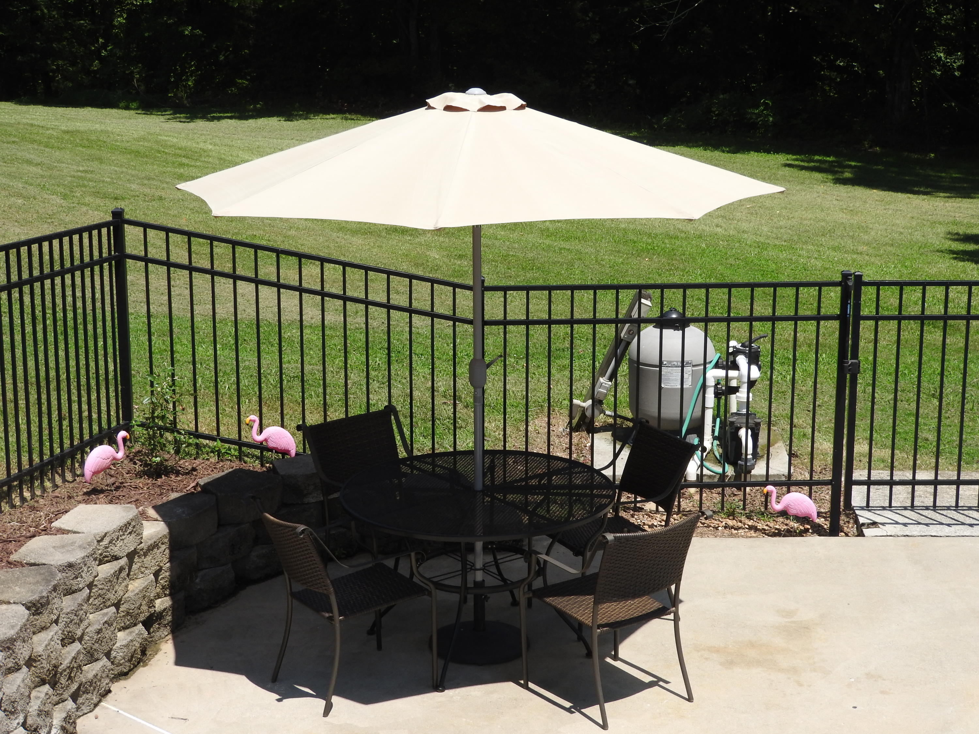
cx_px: 490
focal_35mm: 70
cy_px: 367
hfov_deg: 27.8
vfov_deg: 21.0
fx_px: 1980
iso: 100
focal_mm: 12.5
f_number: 4.5
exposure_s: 1/800
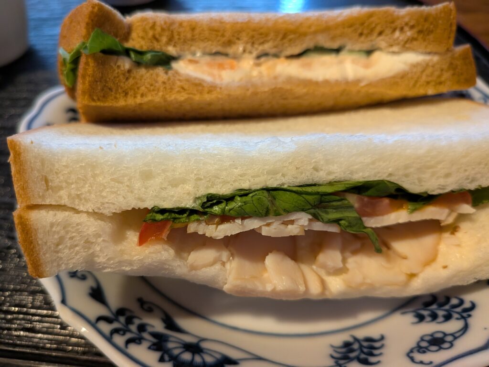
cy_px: 184
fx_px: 339
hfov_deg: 71.6
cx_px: 244
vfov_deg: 56.8
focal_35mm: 24
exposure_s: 1/60
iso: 533
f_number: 1.7
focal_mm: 4.53
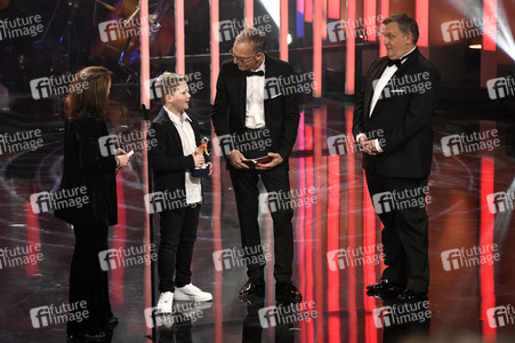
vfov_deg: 7.2
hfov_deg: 10.8
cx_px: 258
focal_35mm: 190
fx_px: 2716
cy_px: 172
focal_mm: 190
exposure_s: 1/160
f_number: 6.3
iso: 3200
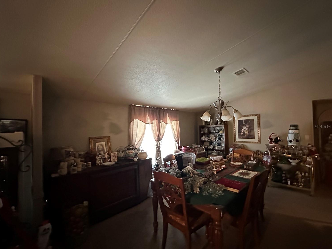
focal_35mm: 15
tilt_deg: +1.2
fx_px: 144
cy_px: 127
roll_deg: +1.4
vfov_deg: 81.7
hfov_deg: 98.1
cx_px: 158
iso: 2500
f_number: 2.2
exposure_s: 1/29
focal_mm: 2.22
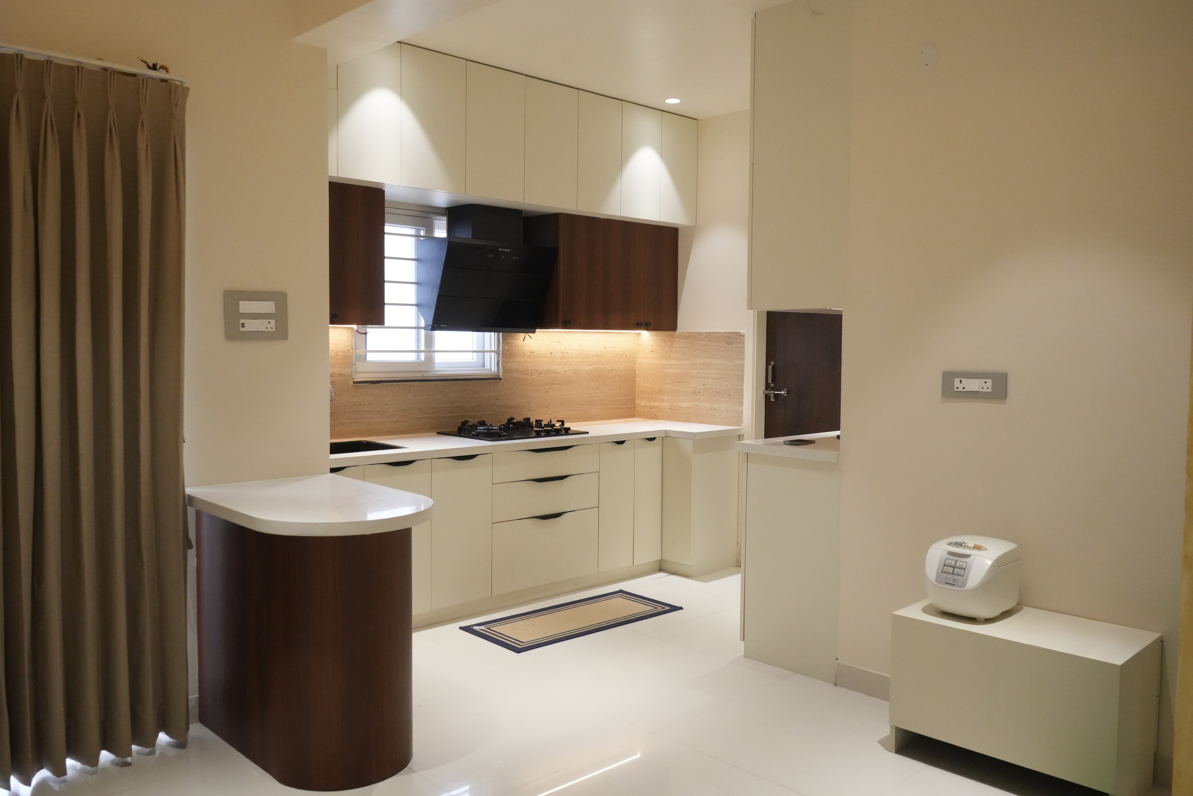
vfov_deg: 46.4
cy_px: 398
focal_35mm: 28
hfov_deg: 65.5
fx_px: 928
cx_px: 596
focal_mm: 28
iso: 8000
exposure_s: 1/640
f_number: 7.1
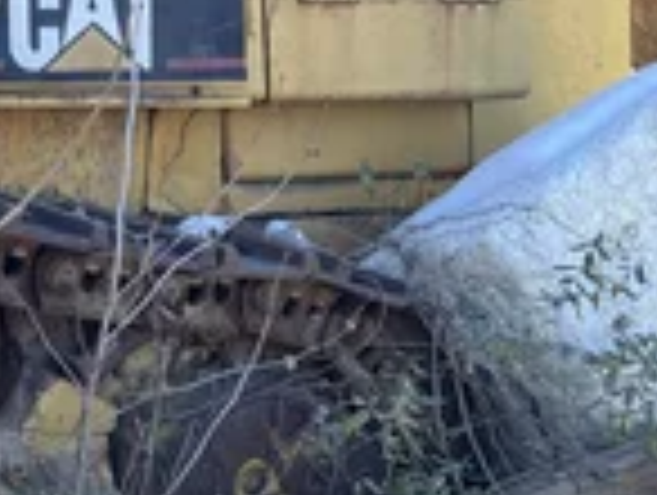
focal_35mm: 71
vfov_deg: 20.8
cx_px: -171
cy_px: 261
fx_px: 1350
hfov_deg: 24.3
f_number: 1.6
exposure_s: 1/322
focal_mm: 5.1
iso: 50
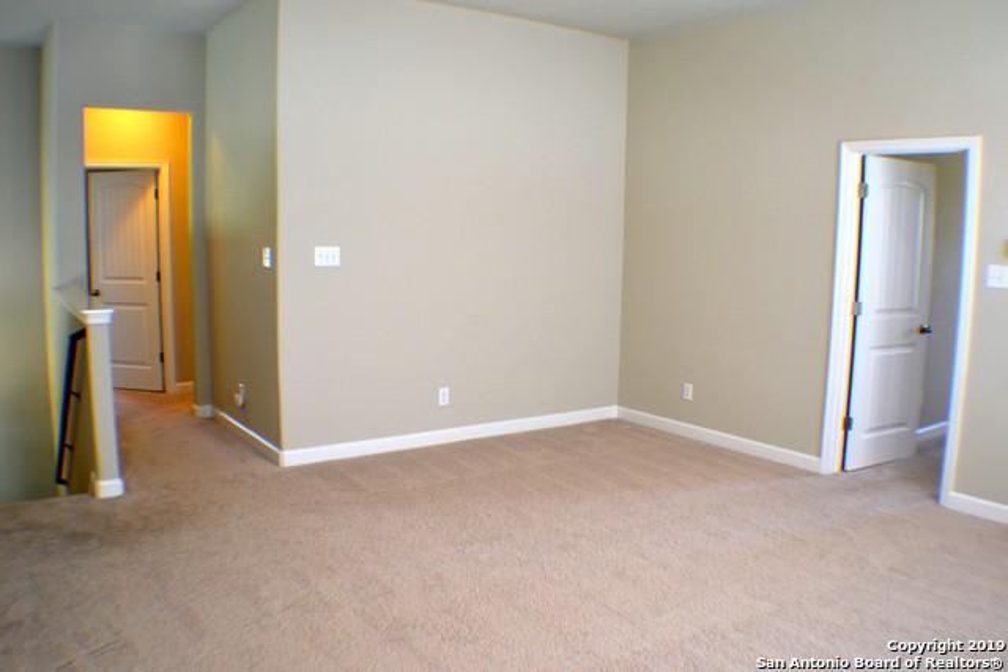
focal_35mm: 36
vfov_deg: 36.9
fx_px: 1008
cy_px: 336
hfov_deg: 53.1
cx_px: 504
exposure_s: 1/50
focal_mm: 24
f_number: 4
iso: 400
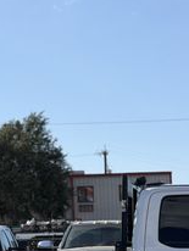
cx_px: 210
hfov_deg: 9.9
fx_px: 1082
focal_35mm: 149
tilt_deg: -2.0
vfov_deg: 13.0
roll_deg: +2.3
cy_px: 288
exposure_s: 1/4878
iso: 64
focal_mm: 6.76
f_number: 1.78
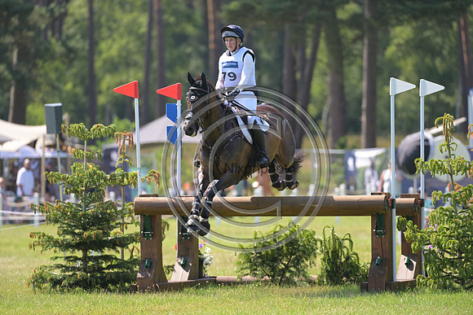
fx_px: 4994
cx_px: 236
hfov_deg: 5.4
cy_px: 158
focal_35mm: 380
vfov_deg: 3.6
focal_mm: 380
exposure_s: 1/1250
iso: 640
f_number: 5
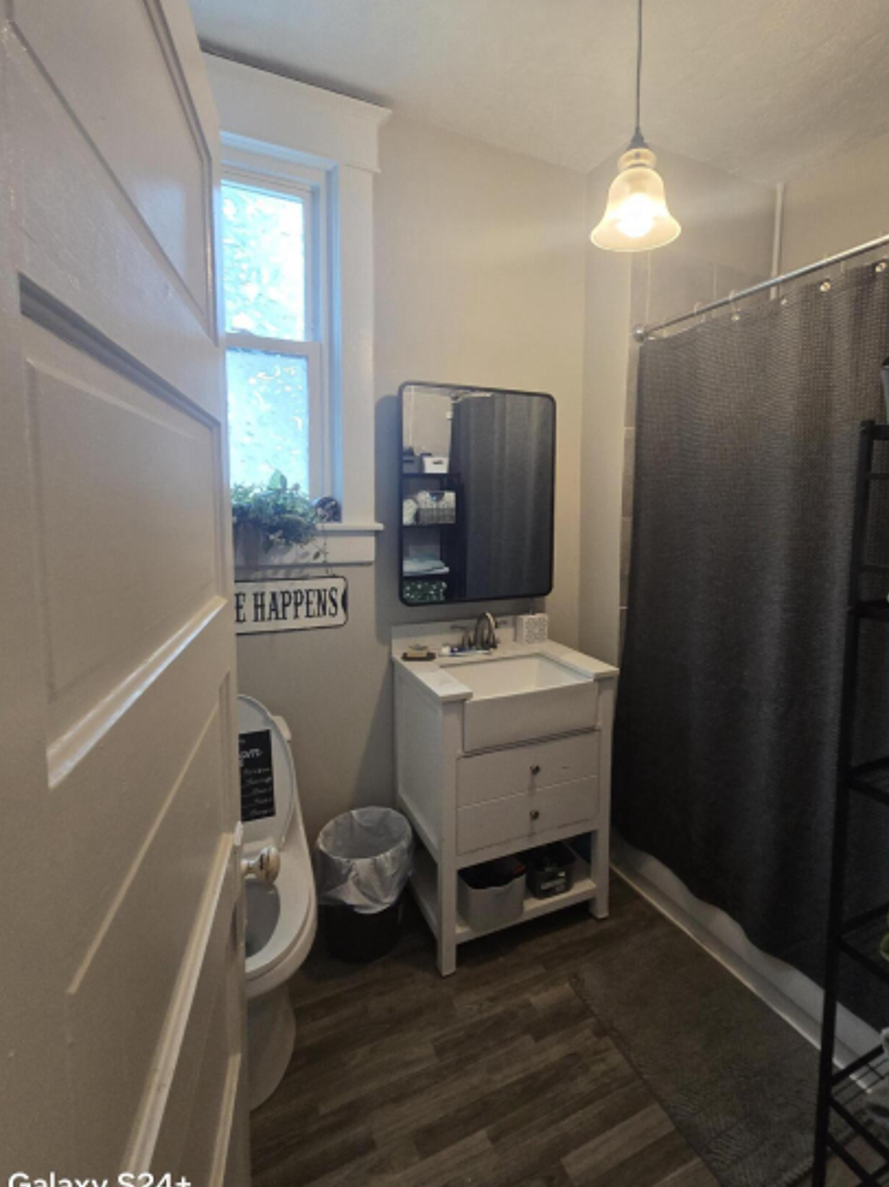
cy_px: 538
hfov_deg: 77.9
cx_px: 486
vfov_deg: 94.3
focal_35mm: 16
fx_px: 548
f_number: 2.2
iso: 320
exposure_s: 1/60
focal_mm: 2.2
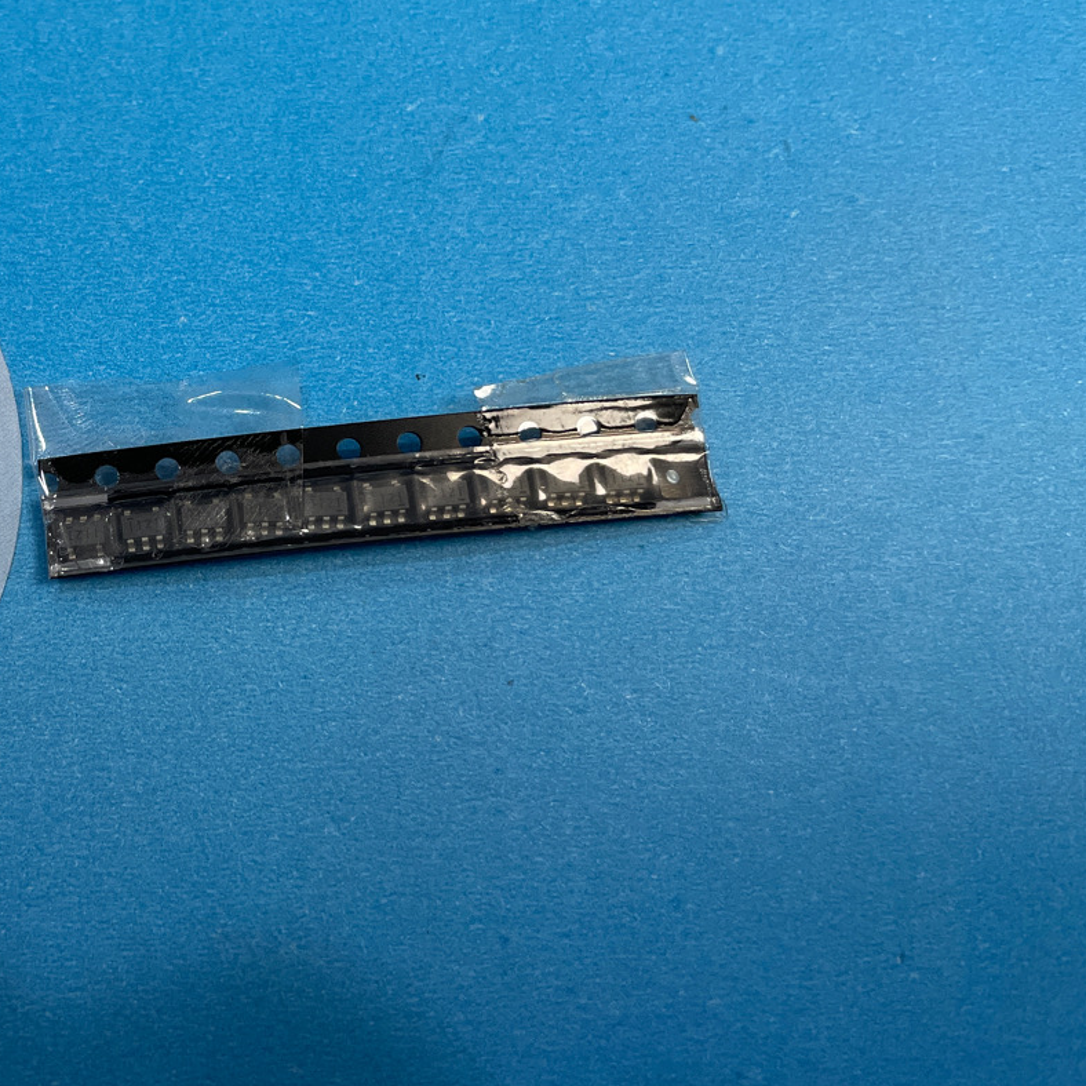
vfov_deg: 39.9
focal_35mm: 42
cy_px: 433
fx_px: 1491
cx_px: 156
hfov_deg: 37.9
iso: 80
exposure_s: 1/100
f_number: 1.6
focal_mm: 4.2
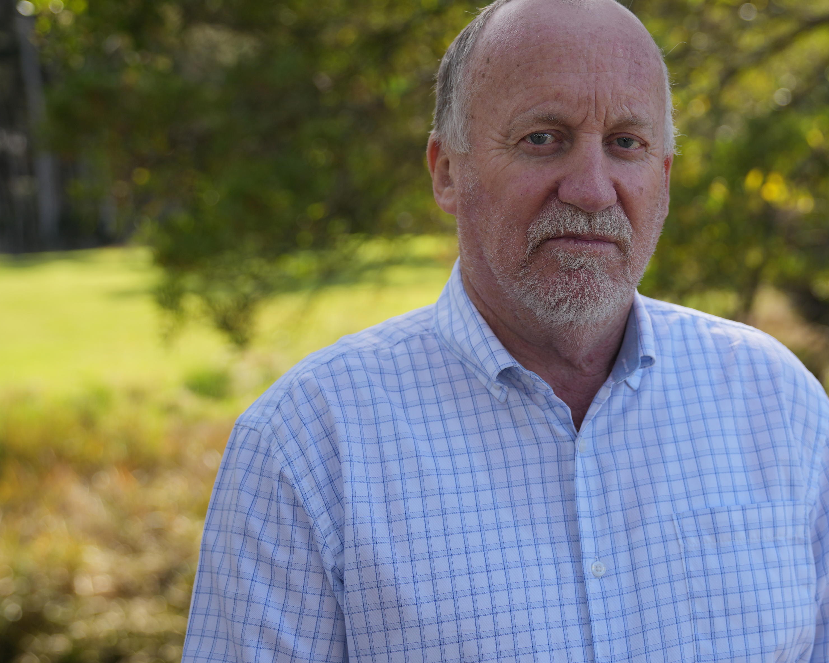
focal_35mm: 68
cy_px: 405
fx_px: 1669
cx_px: 623
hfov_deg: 27.5
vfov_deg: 22.4
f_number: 2.8
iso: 100
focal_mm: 43
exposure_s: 1/640
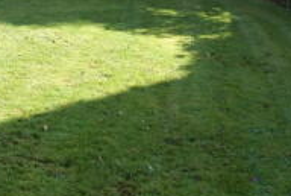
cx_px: 40
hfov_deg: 36.8
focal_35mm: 51
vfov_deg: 22.2
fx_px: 413
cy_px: -95
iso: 100
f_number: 6.3
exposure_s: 1/60
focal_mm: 10
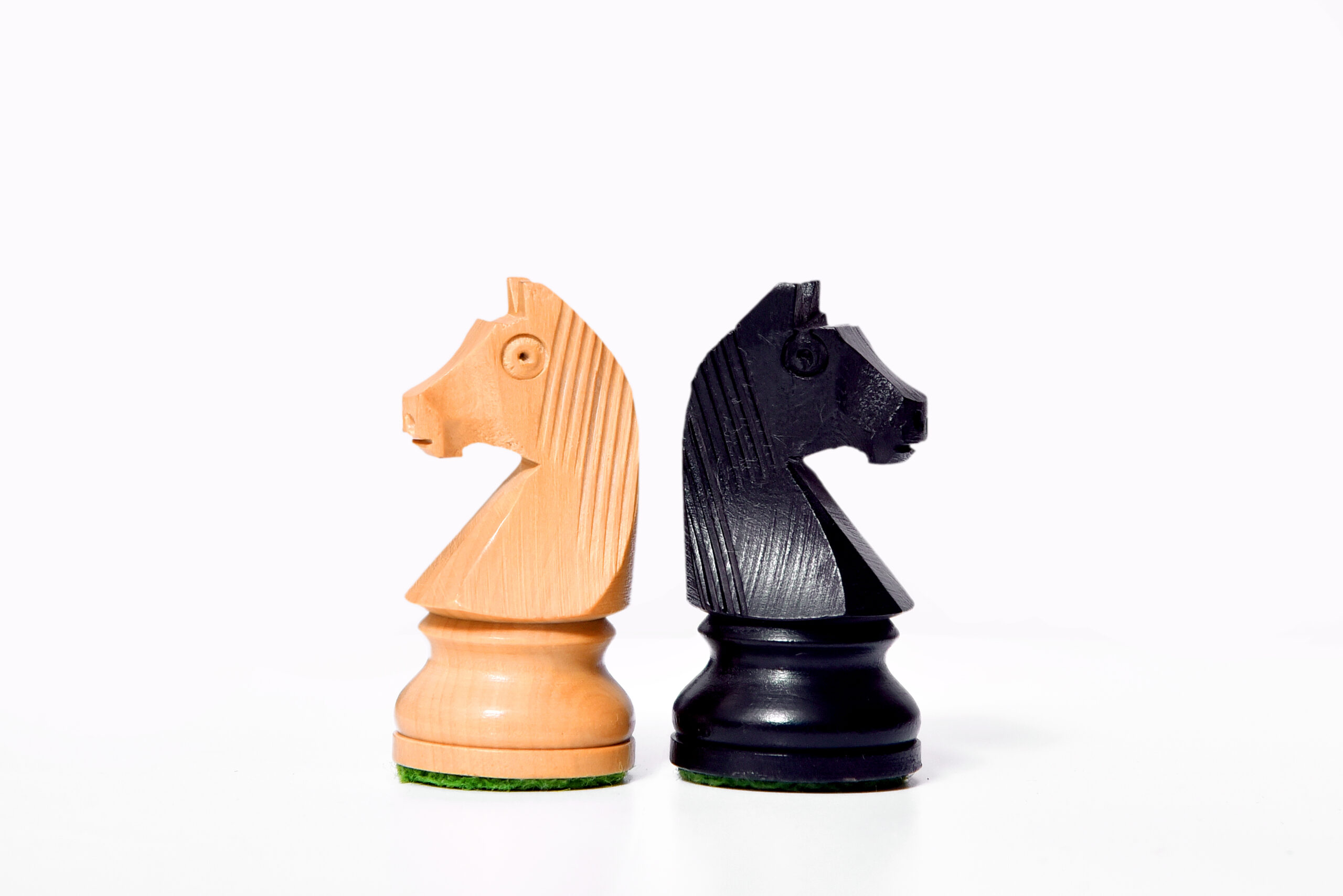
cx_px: 672
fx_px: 3657
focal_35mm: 98
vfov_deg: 14.0
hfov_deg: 20.8
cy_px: 448
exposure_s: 1/125
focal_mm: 98
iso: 500
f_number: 11
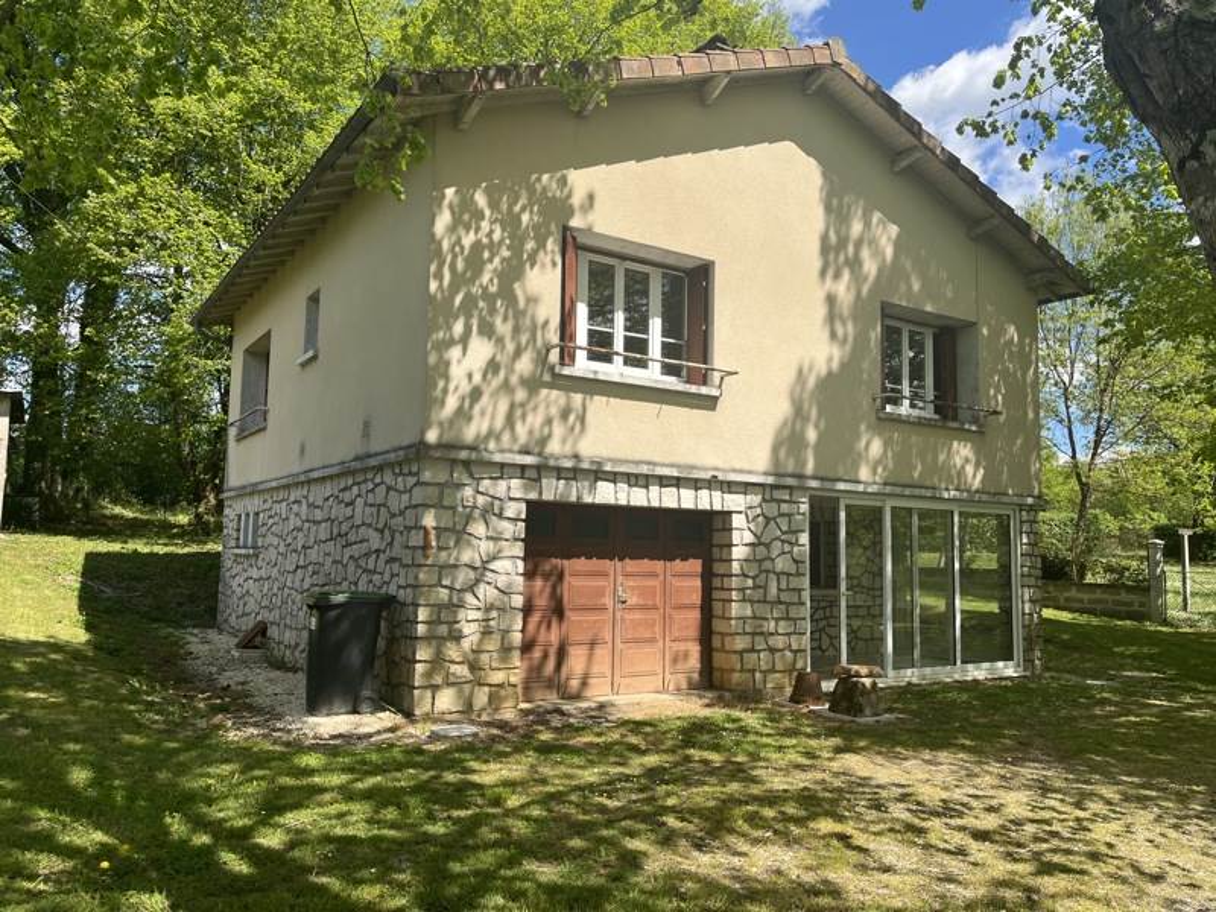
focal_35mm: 26
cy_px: 456
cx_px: 608
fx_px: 913
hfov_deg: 67.3
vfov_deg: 53.1
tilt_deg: +5.6
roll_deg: -1.2
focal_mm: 5.1
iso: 50
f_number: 1.6
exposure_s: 1/2309
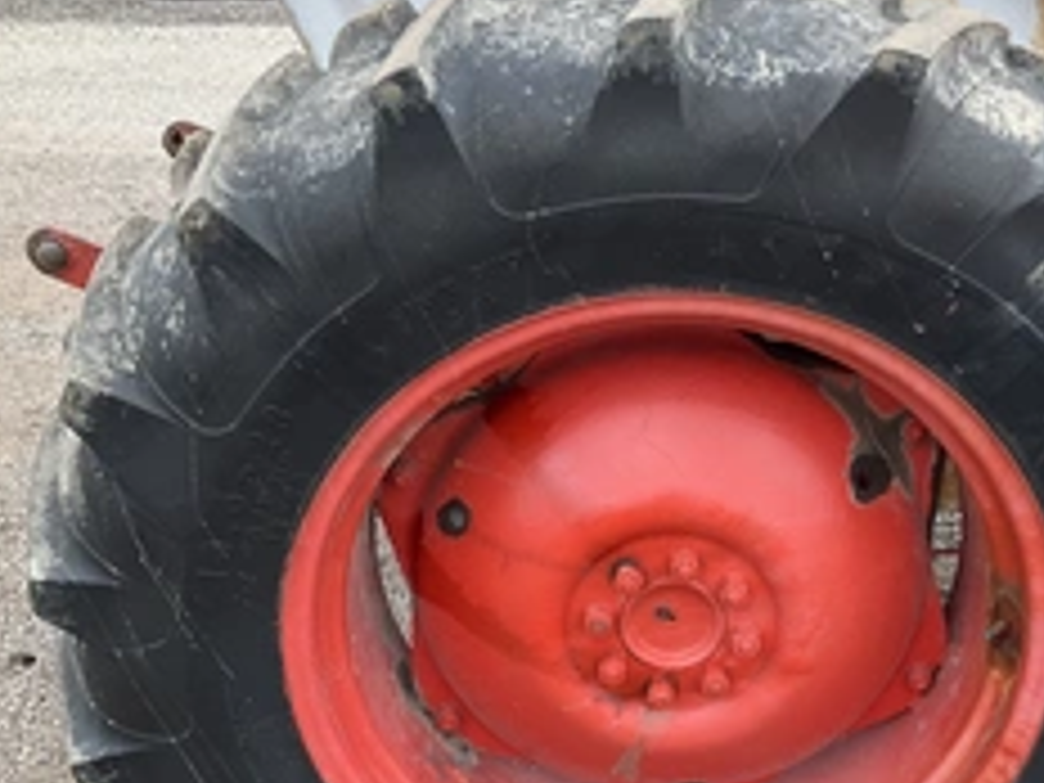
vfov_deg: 29.0
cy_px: 504
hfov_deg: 37.8
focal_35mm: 50
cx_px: 688
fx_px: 1508
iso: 25
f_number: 1.8
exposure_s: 1/286
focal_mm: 3
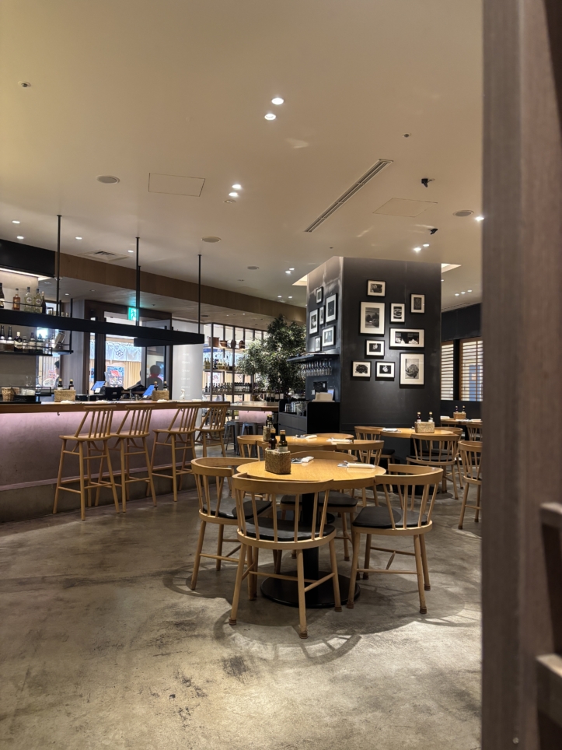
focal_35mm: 26
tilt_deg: +1.3
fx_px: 563
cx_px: 281
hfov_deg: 53.1
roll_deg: -1.2
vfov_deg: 67.3
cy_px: 375
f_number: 1.6
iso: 320
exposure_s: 1/50
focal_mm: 5.96
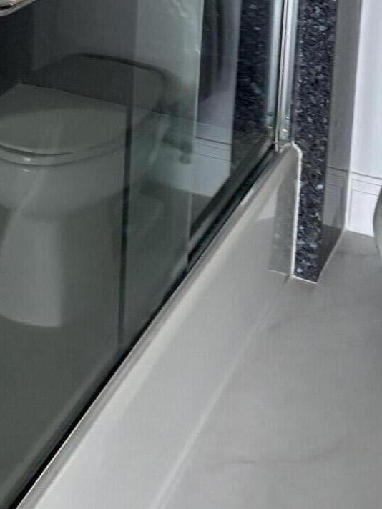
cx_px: 243
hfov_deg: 20.1
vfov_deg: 23.8
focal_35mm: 73
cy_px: -134
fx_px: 1074
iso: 200
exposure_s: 1/120
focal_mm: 5.96
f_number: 1.6
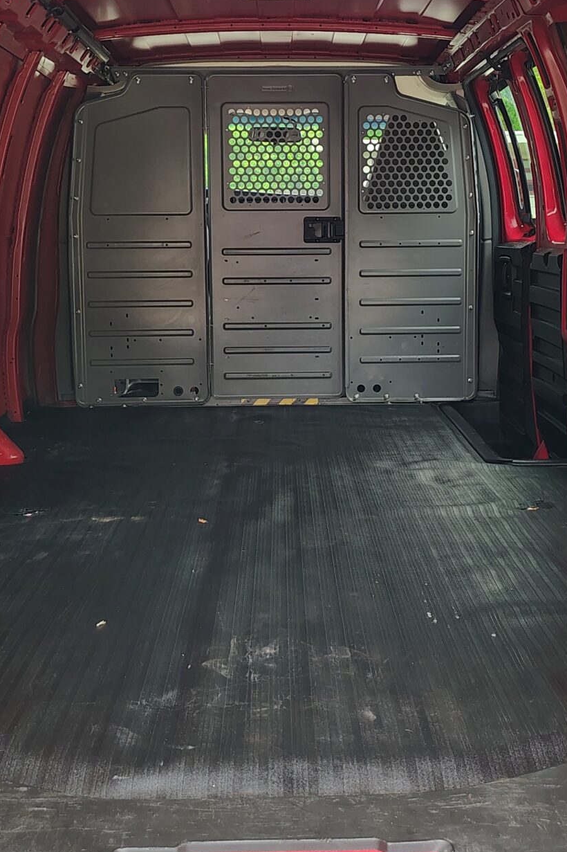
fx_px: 1229
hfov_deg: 26.0
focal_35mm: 52
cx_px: 319
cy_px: 349
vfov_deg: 38.1
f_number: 1.8
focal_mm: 5.56
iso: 145
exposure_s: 1/120
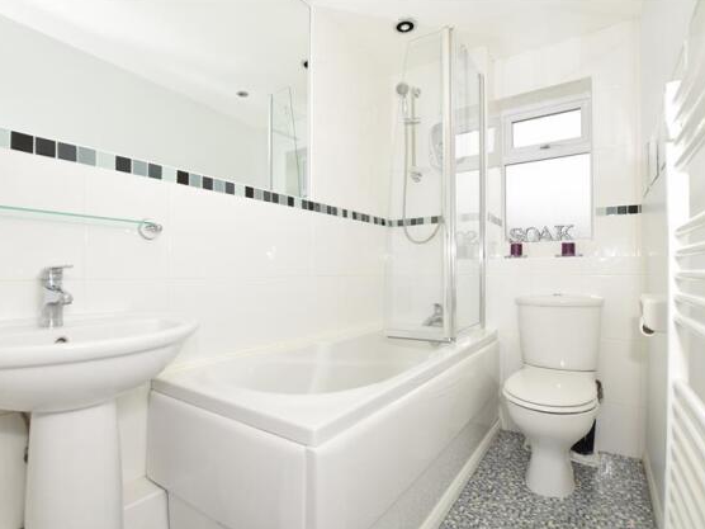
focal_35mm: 17
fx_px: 346
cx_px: 347
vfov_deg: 74.7
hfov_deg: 91.0
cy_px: 270
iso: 400
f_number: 8
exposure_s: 1/200
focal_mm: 10
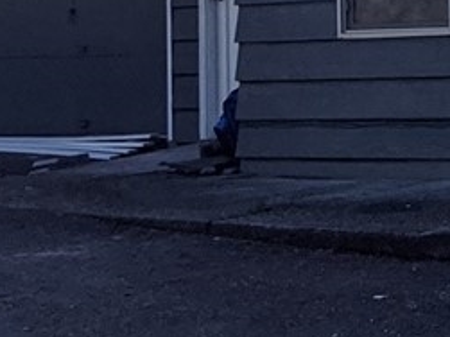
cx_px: 812
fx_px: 2235
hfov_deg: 10.8
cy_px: -269
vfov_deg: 8.3
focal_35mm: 172
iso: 54
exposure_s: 1/3356
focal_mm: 4.44
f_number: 1.8
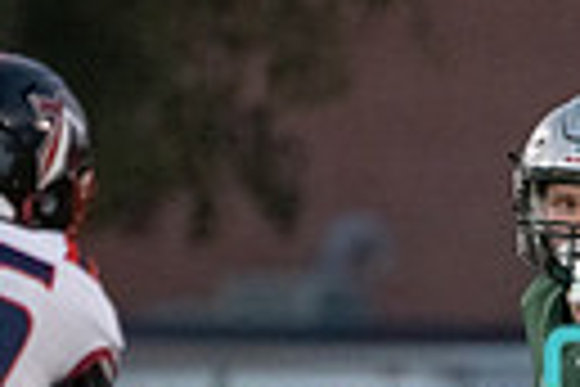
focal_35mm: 1801
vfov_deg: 0.8
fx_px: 29014
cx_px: 647
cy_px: 497
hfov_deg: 1.1
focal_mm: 400
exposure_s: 1/1250
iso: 12800
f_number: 5.6
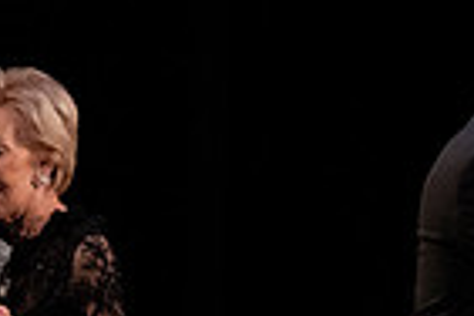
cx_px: 518
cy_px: 543
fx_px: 20354
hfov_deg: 1.3
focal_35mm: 1546
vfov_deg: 0.9
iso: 12800
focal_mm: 376
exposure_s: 1/320
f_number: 11
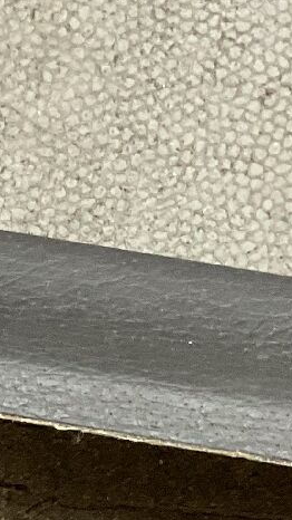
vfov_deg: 15.3
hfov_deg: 8.8
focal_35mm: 130
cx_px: -294
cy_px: 781
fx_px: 1790
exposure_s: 1/50
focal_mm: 3
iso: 100
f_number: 1.8
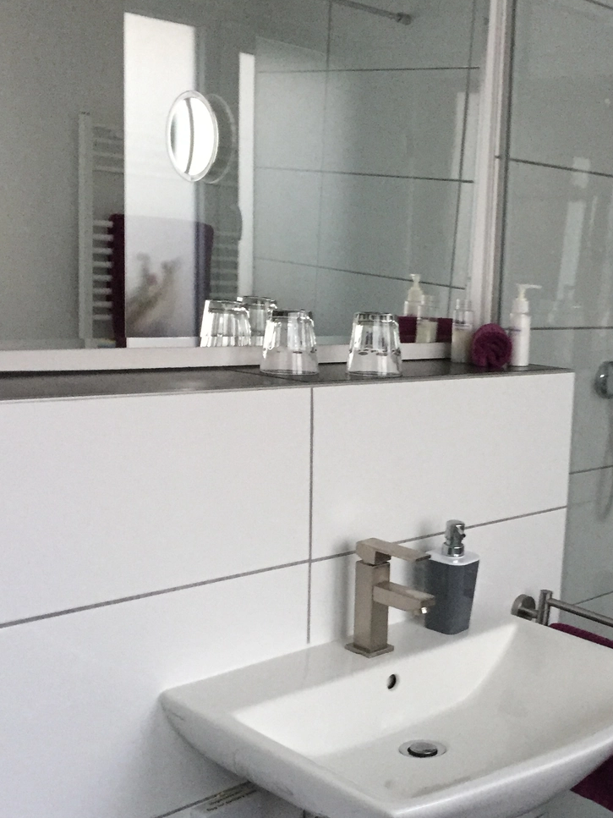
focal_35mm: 45
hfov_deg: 31.6
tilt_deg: -13.8
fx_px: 1063
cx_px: 462
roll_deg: -2.0
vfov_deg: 41.7
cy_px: 522
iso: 250
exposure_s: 1/33
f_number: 2.2
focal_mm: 4.15
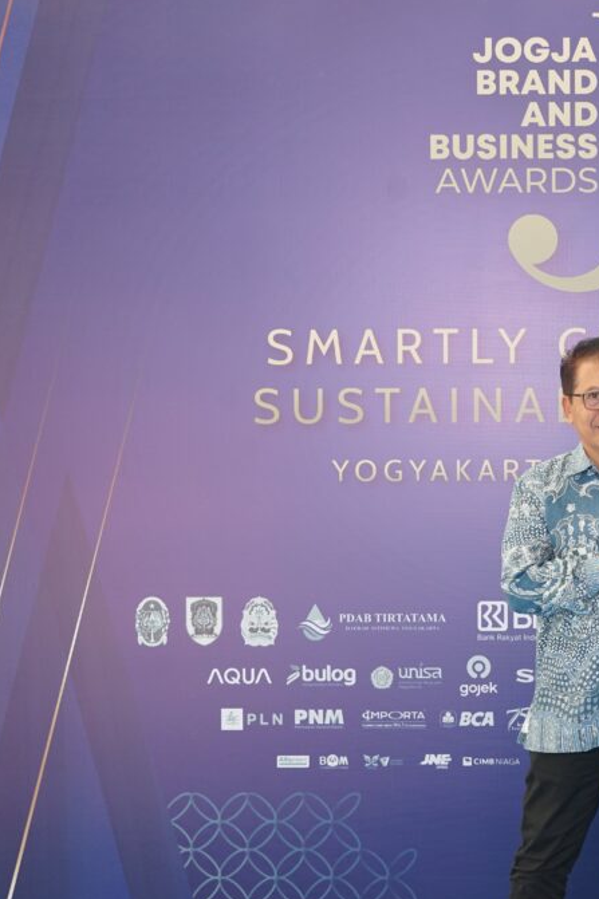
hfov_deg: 22.5
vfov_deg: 34.5
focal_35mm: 58
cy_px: 451
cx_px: 595
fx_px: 1448
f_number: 5
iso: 1000
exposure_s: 1/125
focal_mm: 38
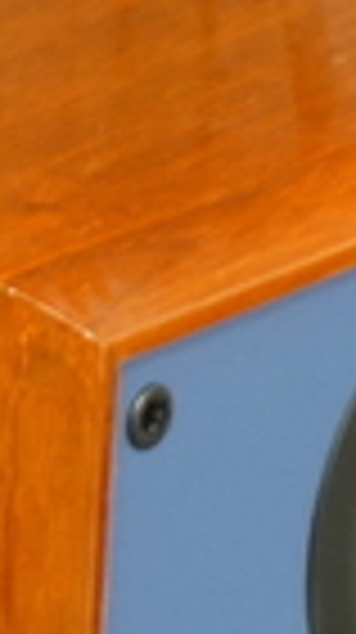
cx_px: -1104
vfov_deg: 3.9
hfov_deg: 2.2
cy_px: 985
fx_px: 9224
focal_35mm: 548
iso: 100
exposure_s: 1/1.3
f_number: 4.6
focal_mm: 13.2
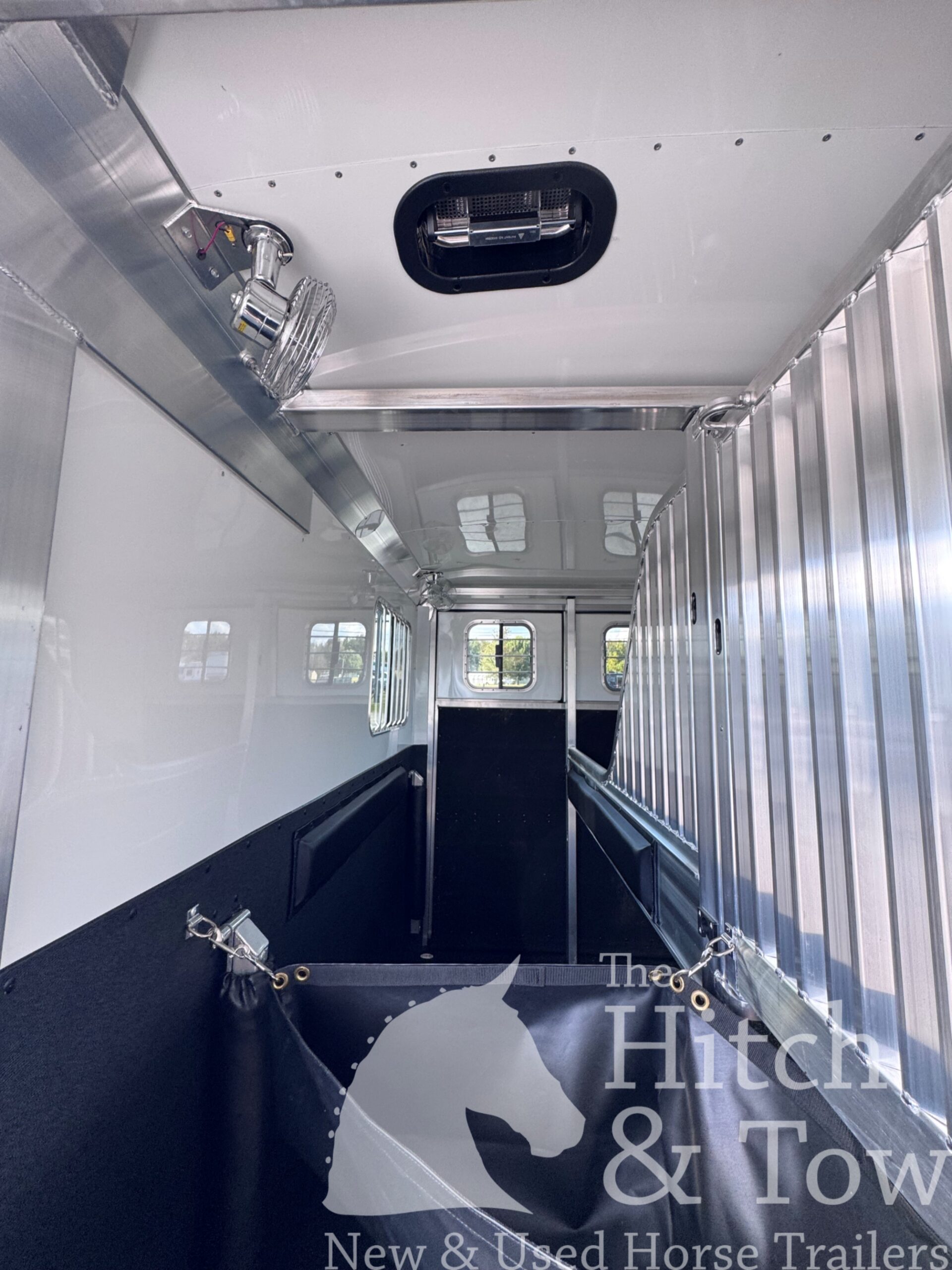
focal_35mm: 14
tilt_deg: +4.9
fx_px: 513
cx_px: 476
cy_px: 635
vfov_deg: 102.1
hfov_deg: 85.7
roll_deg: -0.6
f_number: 2.2
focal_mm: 2.22
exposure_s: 1/99
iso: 100
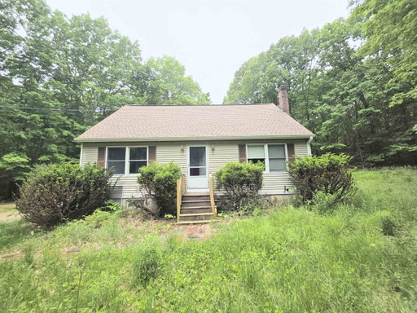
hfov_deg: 106.2
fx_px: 157
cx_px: 208
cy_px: 156
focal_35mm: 13
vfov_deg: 89.9
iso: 40
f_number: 1.9
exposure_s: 1/616
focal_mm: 2.2
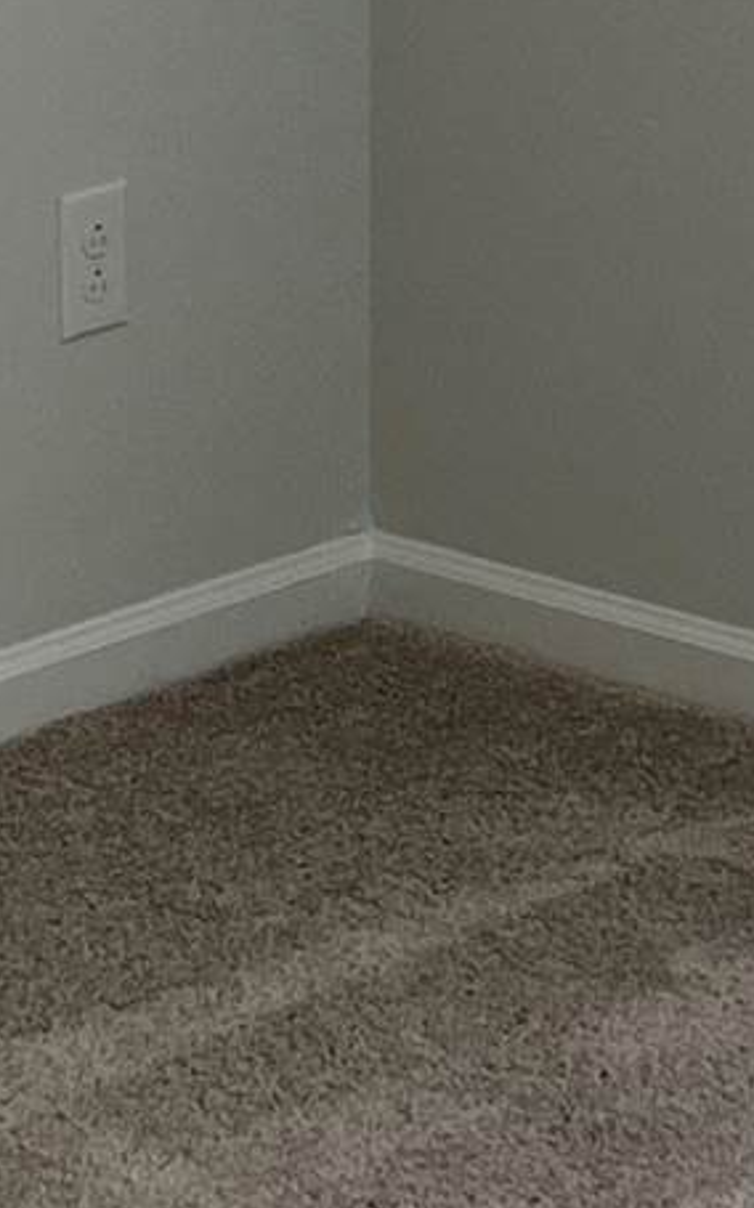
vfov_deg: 11.3
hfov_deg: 7.0
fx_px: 6121
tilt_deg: -15.5
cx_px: 191
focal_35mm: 186
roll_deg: +0.3
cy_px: 409
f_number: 1.5
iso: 100
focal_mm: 5.7
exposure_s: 1/120
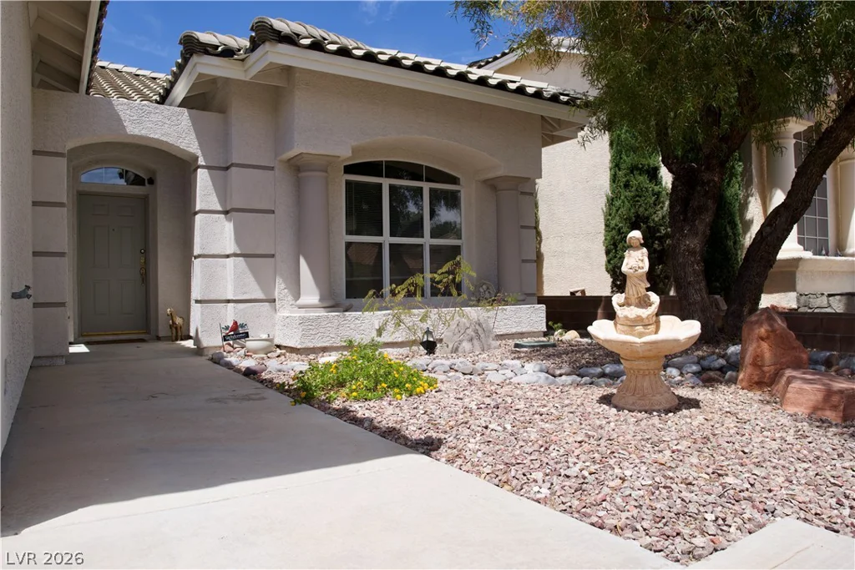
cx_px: 428
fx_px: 570
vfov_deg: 53.1
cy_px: 285
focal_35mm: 24
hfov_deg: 73.7
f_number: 4.5
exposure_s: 1/640
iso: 100
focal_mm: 16
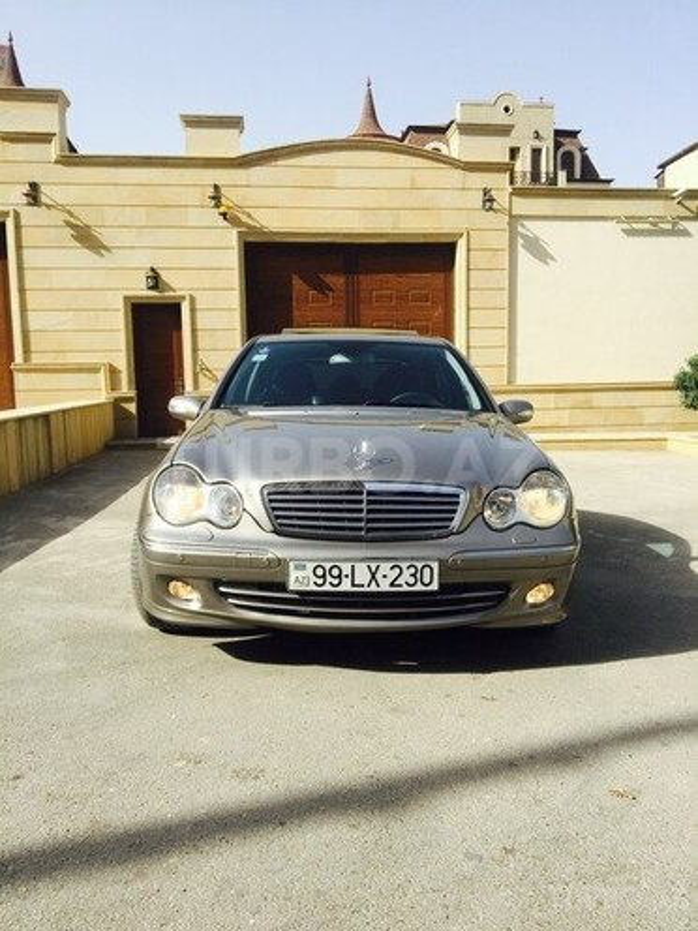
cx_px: 349
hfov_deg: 48.2
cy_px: 466
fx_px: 780
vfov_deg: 61.7
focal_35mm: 29
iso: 32
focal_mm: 4.15
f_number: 2.2
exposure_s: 1/1721
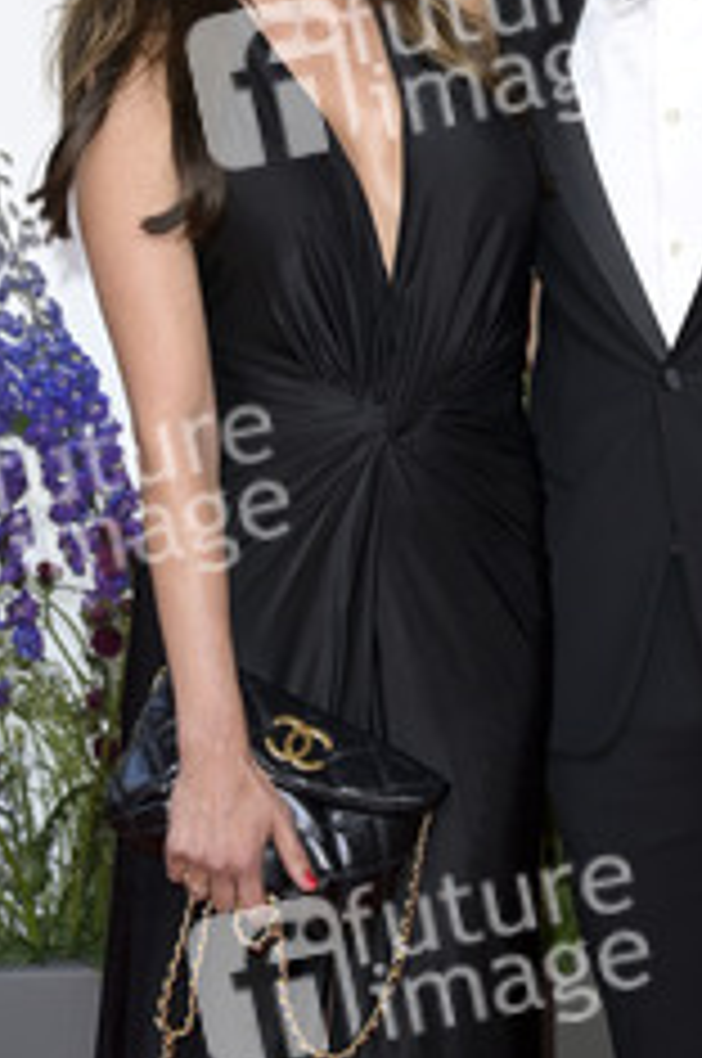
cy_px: 288
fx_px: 4488
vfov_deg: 13.4
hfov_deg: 8.9
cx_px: 549
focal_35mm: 153
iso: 640
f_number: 6.3
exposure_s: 1/200
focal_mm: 90
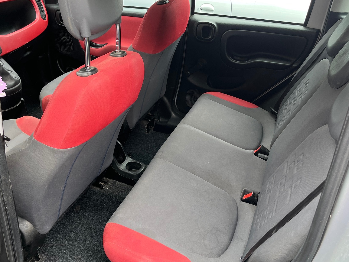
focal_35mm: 32
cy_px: 132
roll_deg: -6.0
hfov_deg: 56.8
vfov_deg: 44.2
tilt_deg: -34.1
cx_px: 170
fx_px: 323
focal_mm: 5.1
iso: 64
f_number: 1.6
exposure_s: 1/134
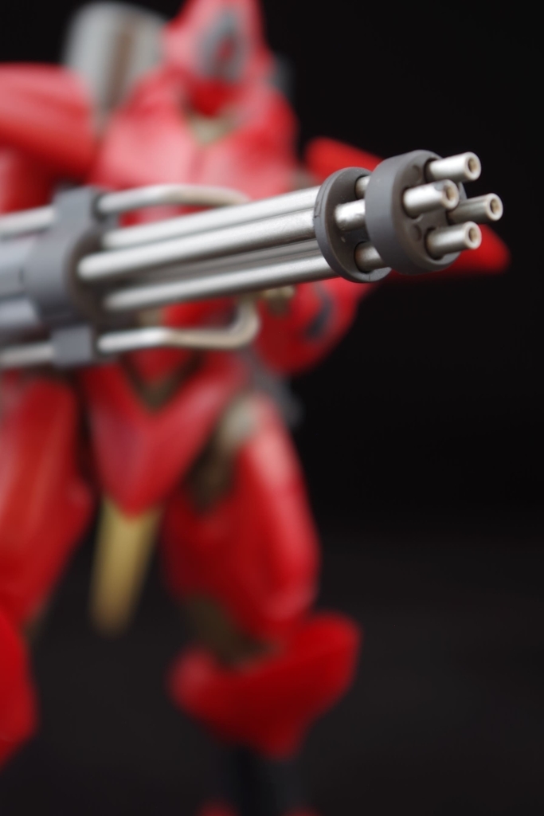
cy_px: 408
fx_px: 1699
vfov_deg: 27.0
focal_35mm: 75
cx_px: 272
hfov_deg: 18.2
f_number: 5.6
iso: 100
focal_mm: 50
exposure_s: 2.5
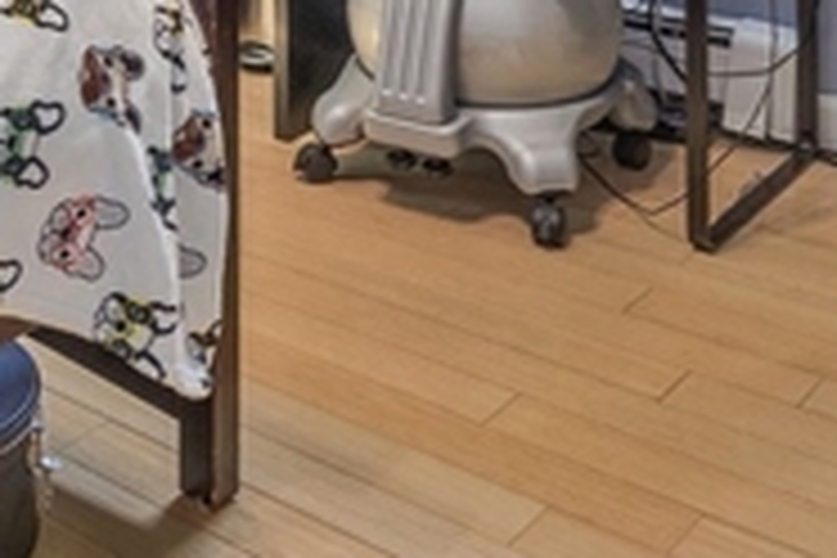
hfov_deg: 28.3
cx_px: -32
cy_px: -461
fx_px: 1534
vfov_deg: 16.9
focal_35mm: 66
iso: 320
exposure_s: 1/1.67
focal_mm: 12
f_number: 8
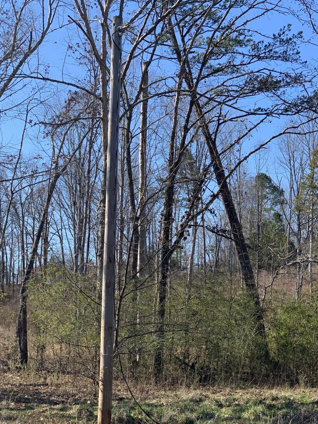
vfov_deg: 27.4
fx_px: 870
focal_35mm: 71
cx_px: 198
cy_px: 240
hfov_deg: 20.7
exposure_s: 1/539
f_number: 2.4
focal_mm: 6
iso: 16
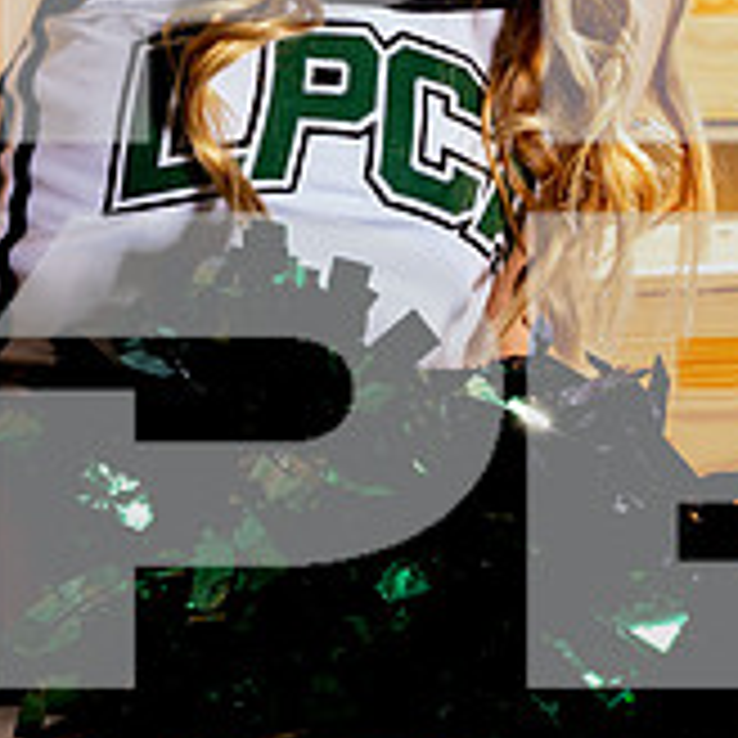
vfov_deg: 12.4
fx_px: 3329
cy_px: -92
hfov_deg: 12.4
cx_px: -86
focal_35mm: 138
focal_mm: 46
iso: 200
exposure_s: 1/250
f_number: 9
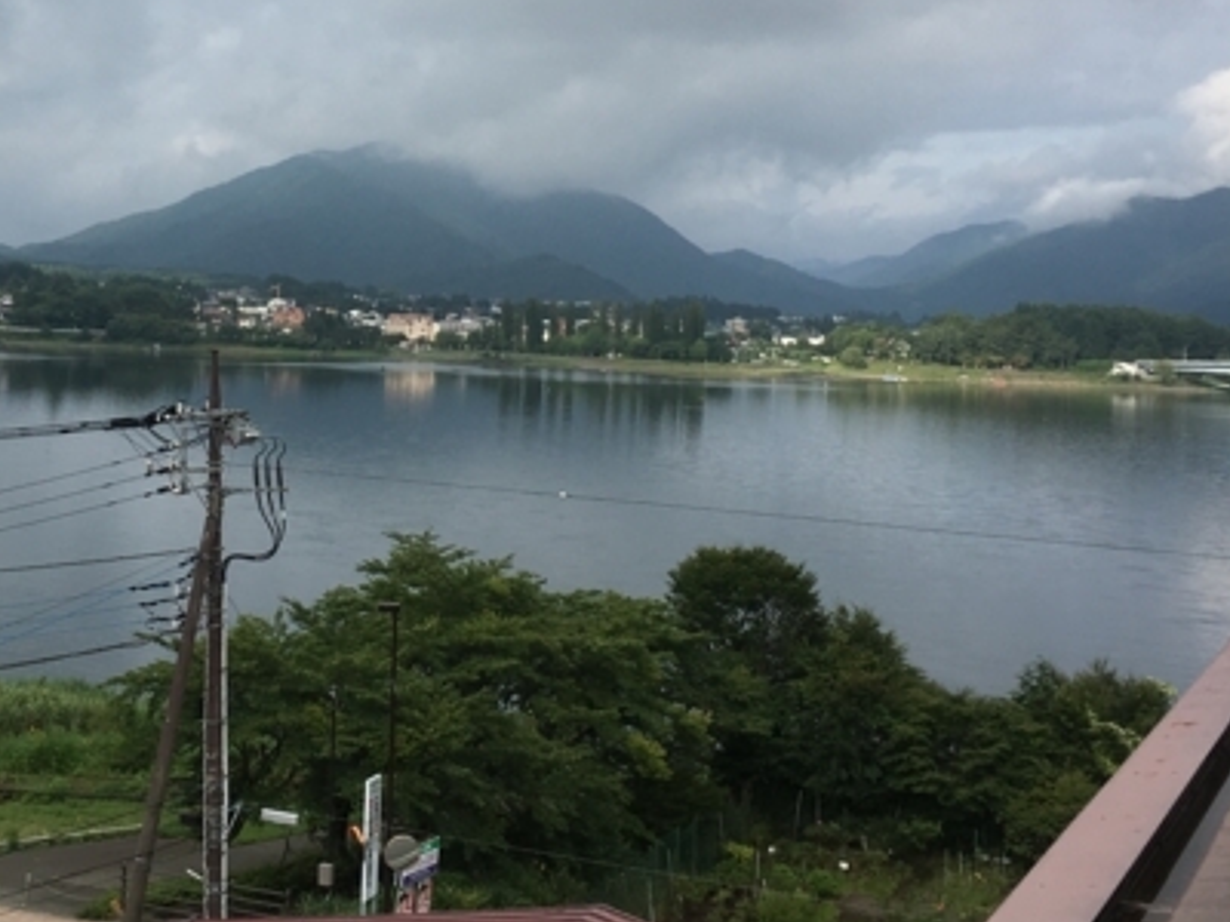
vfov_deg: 24.9
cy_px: 209
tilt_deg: +2.2
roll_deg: -2.0
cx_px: 329
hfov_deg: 32.7
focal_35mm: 58
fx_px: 2061
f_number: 2.2
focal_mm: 4.15
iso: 25
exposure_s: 1/1425
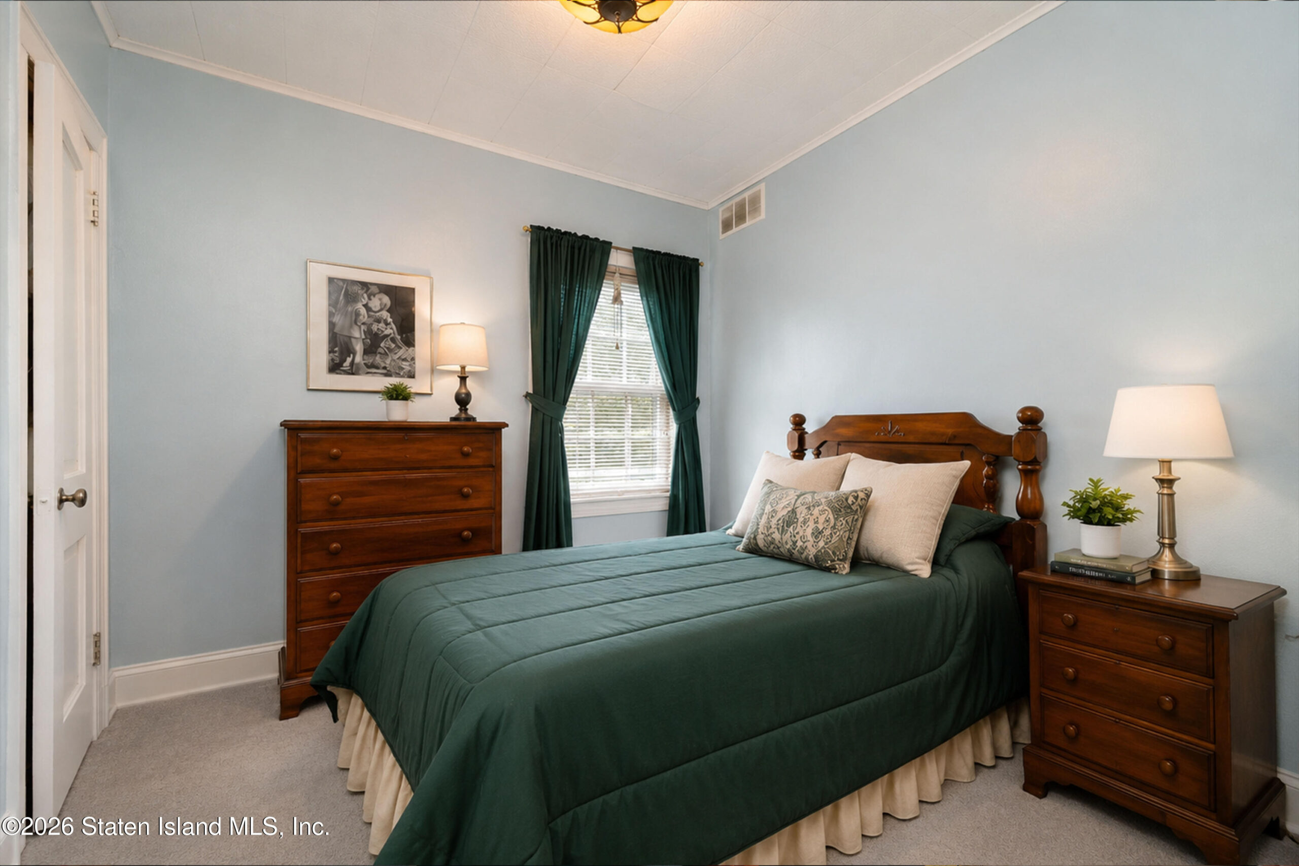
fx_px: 577
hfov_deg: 96.7
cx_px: 650
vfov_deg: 73.8
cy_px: 433
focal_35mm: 16
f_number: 4
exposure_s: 1/8
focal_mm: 16
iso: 64
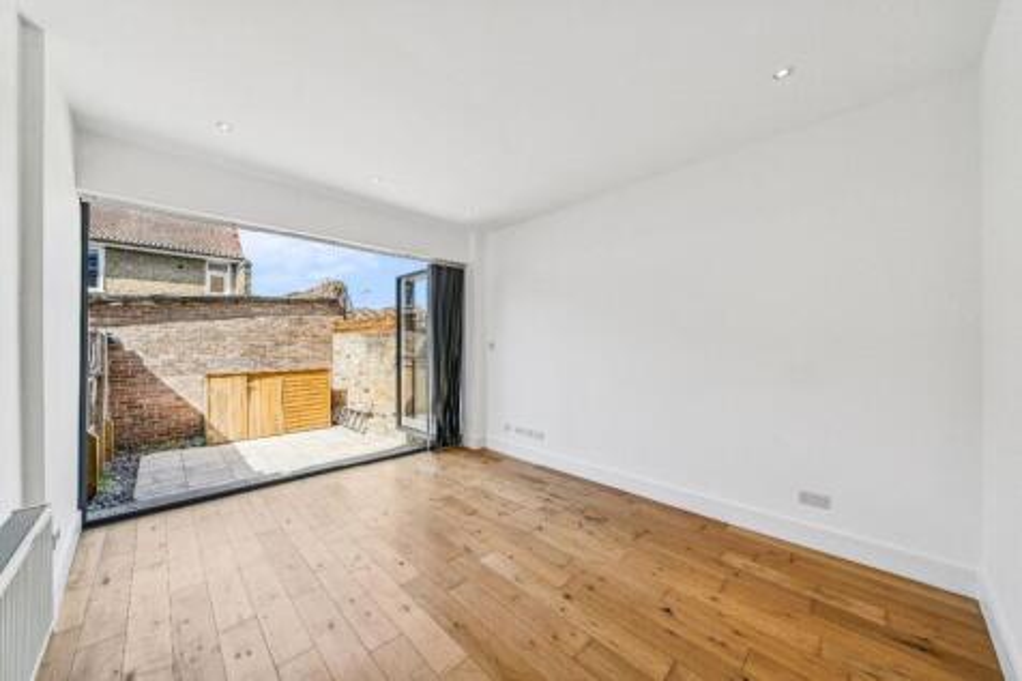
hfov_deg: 112.6
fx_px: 341
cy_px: 340
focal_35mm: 12
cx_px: 511
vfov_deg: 90.0
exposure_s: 1/320
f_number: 9
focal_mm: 12
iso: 640
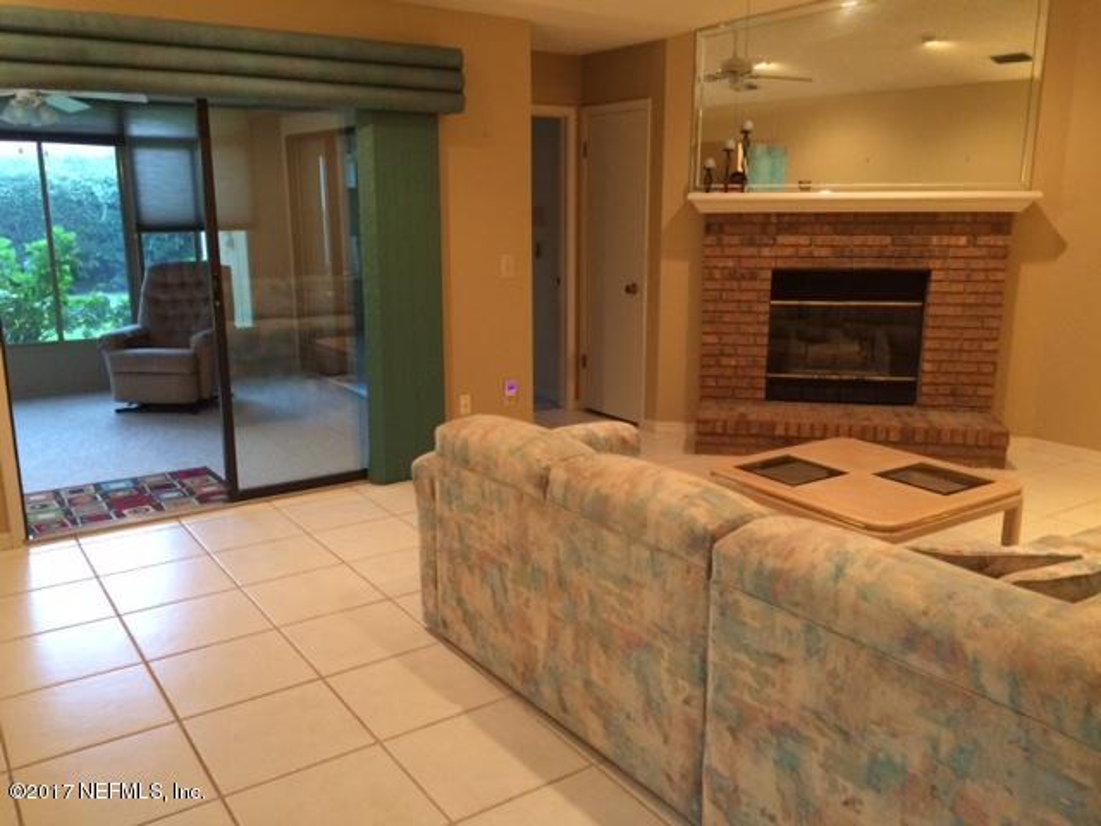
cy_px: 413
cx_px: 550
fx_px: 922
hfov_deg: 61.7
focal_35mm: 29
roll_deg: +1.0
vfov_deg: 48.2
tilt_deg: -11.5
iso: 320
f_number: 2.2
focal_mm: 4.15
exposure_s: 1/30
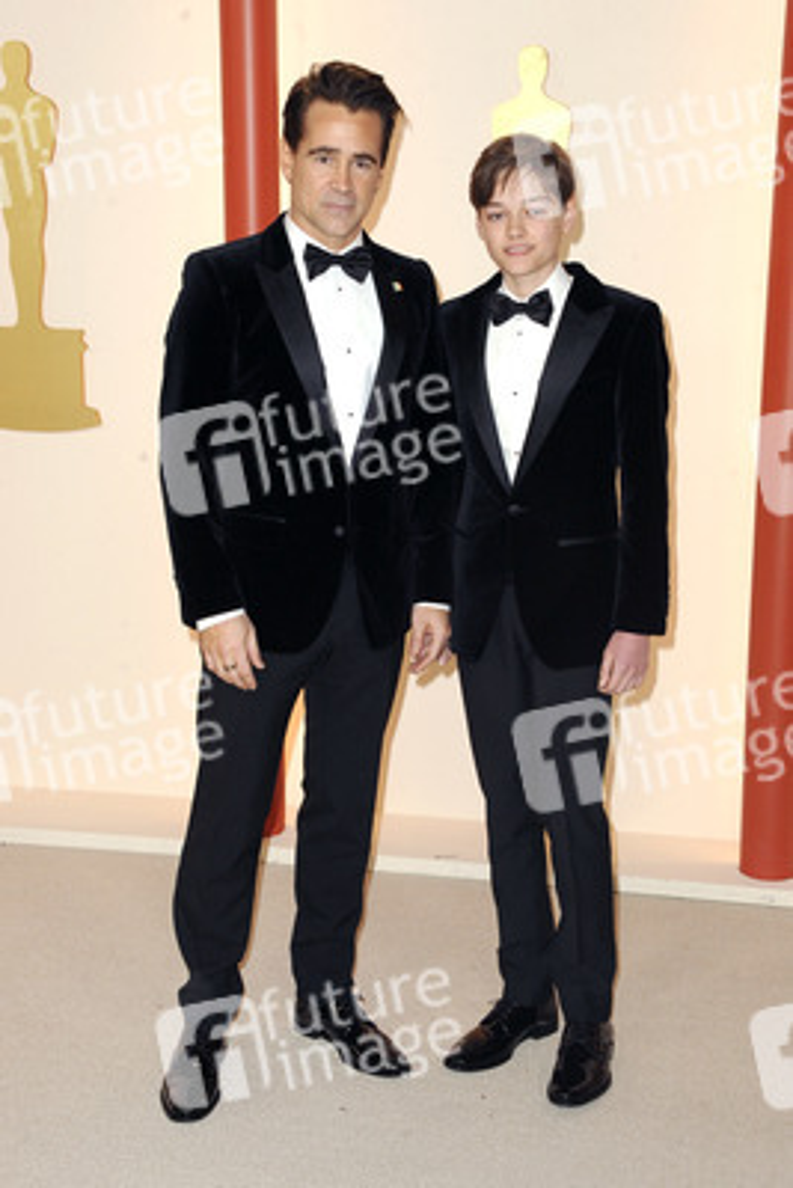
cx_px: 396
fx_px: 1717
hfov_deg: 26.0
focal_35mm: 52
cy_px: 594
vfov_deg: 38.2
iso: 1600
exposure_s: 1/200
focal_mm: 52
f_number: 7.1
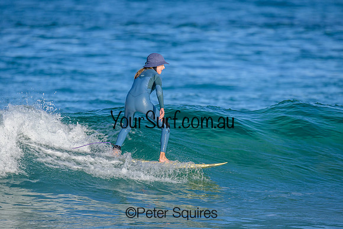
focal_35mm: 894
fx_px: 8522
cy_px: 101
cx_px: 164
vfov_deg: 1.5
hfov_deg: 2.3
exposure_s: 1/2000
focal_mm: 800
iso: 400
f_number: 6.3
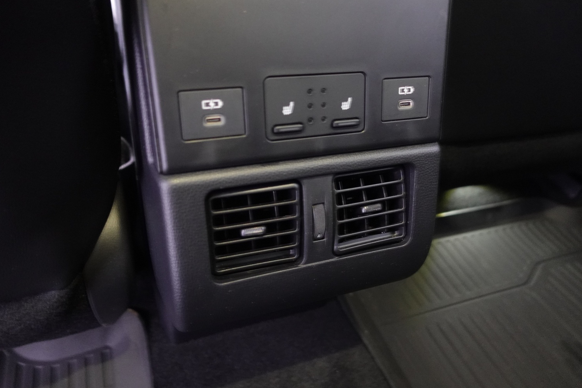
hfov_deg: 69.4
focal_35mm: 26
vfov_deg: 49.5
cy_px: 183
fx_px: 420
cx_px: 288
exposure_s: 1/5
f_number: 1.8
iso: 1600
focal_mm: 9.4
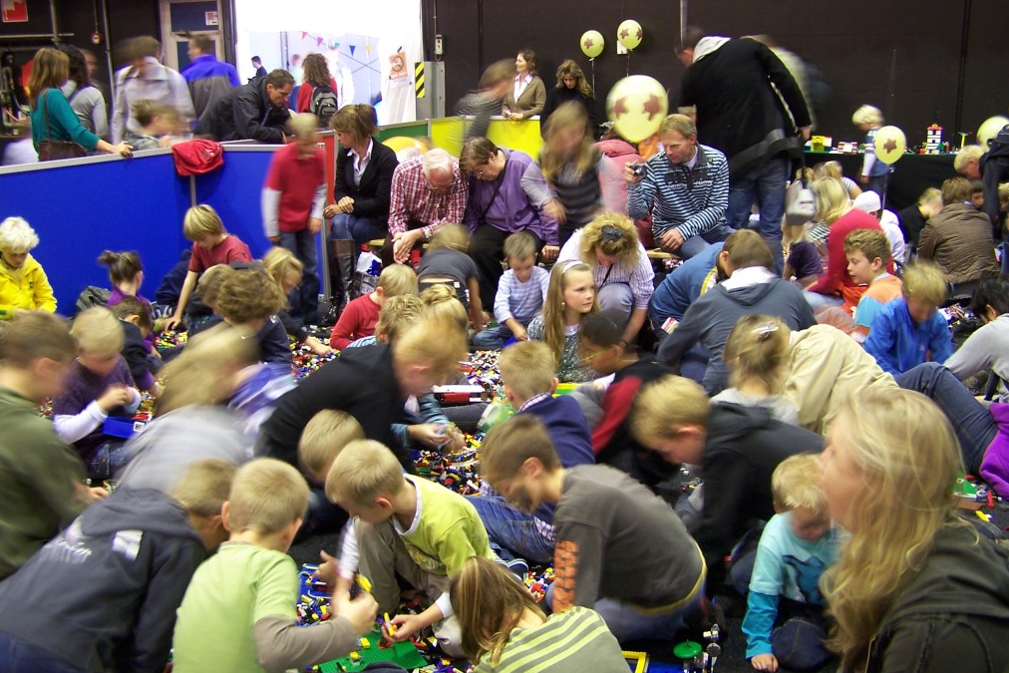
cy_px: 364
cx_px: 507
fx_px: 1121
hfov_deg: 48.5
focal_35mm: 40
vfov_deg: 33.4
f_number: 2.8
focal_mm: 6.3
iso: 80
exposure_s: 1/2
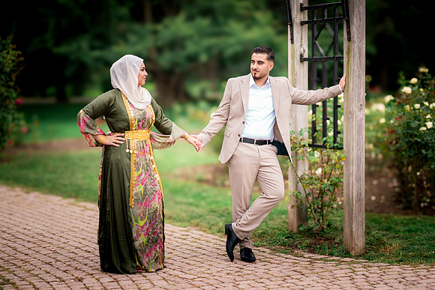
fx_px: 1027
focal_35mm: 85
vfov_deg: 16.1
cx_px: 218
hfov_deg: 23.9
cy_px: 145
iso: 100
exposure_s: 1/1600
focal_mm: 85
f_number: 1.4
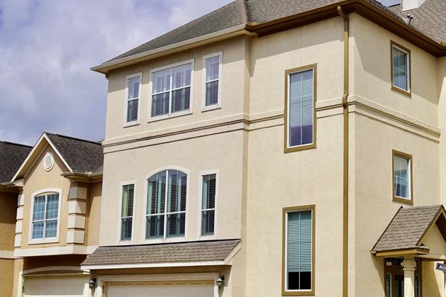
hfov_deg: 34.2
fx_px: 706
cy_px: 167
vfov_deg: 23.8
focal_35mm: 57
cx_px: 342
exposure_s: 1/1250
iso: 100
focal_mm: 35
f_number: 5
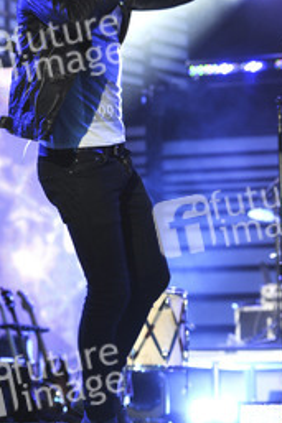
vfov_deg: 18.7
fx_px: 1282
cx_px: 88
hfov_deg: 12.5
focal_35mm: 109
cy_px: 137
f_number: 2.8
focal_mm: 70
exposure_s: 1/400
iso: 1250
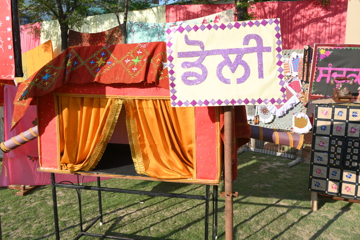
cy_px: 120
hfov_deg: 61.9
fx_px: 300
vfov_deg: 43.6
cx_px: 180
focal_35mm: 30
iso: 200
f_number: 10
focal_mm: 20
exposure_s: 1/200
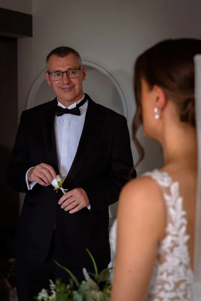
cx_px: 128
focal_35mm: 65
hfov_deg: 21.0
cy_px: 151
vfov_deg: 31.2
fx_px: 540
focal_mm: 43
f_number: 2.8
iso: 640
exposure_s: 1/200
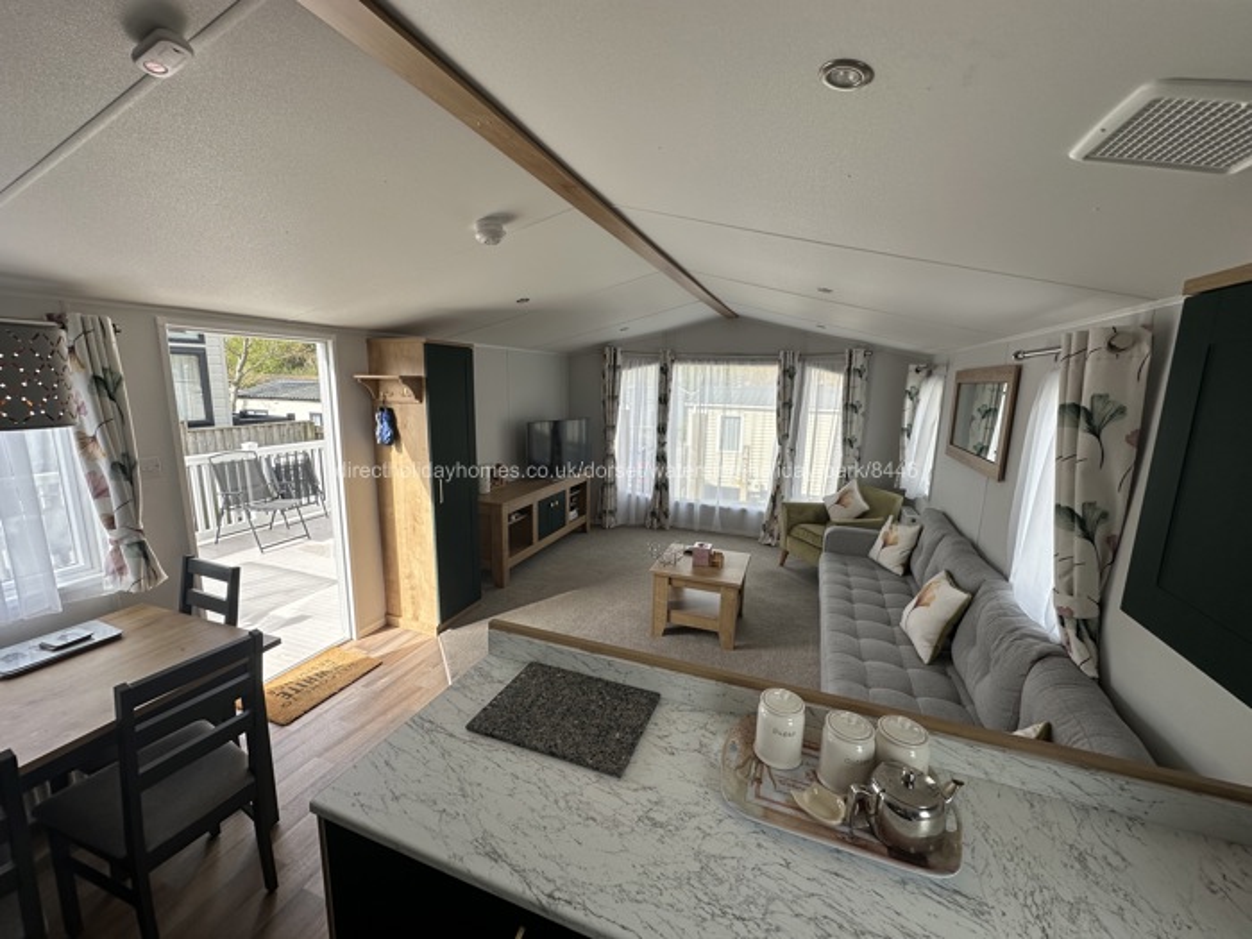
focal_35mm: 14
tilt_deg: -9.9
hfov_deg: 102.1
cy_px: 470
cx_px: 626
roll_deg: -1.5
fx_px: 506
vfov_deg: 85.7
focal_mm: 2.22
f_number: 2.2
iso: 40
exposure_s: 1/327
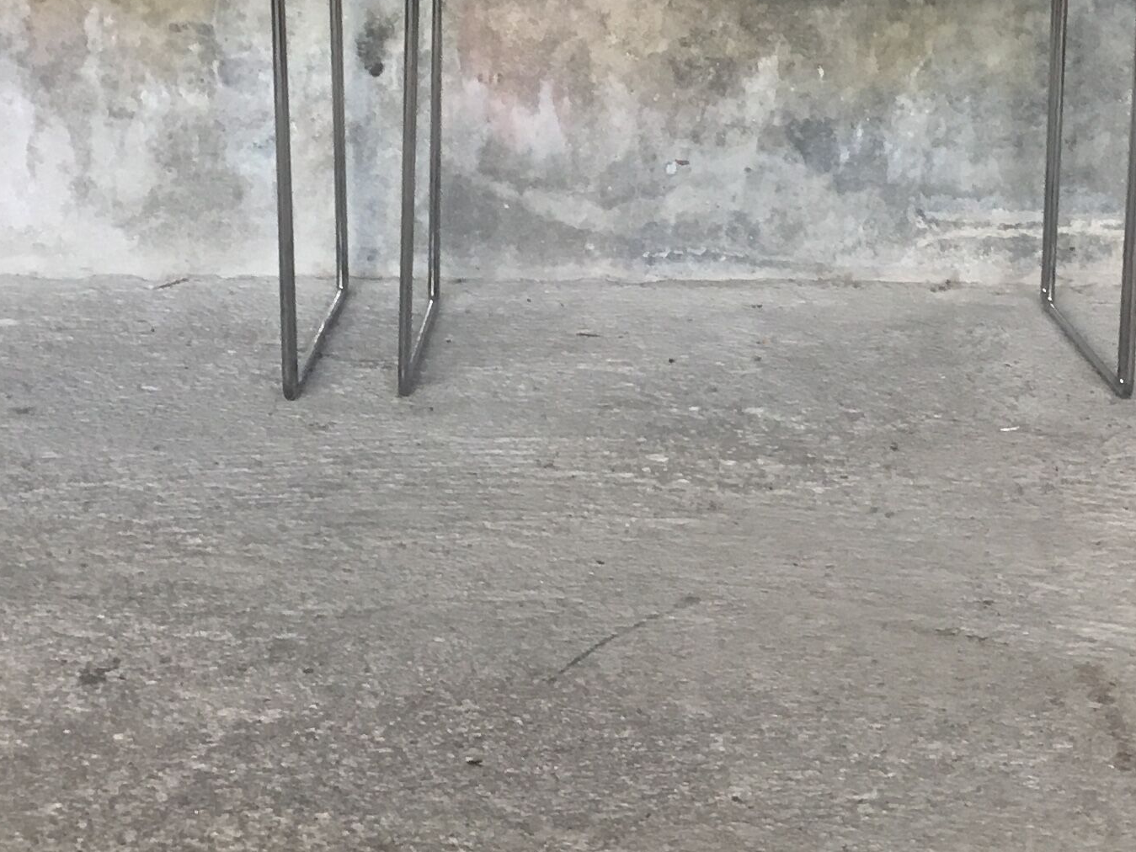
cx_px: 669
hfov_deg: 25.9
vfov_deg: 19.6
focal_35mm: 75
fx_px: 2462
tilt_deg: -11.0
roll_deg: +0.7
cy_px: 351
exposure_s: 1/33
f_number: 2.4
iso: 25
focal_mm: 3.3
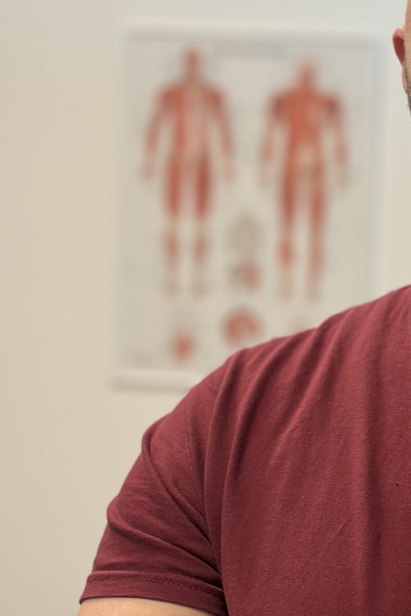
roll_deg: -2.2
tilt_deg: -1.1
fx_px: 1832
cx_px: 446
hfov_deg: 12.6
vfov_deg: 19.1
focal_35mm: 107
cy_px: 266
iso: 125
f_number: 1.6
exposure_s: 1/100
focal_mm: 5.96
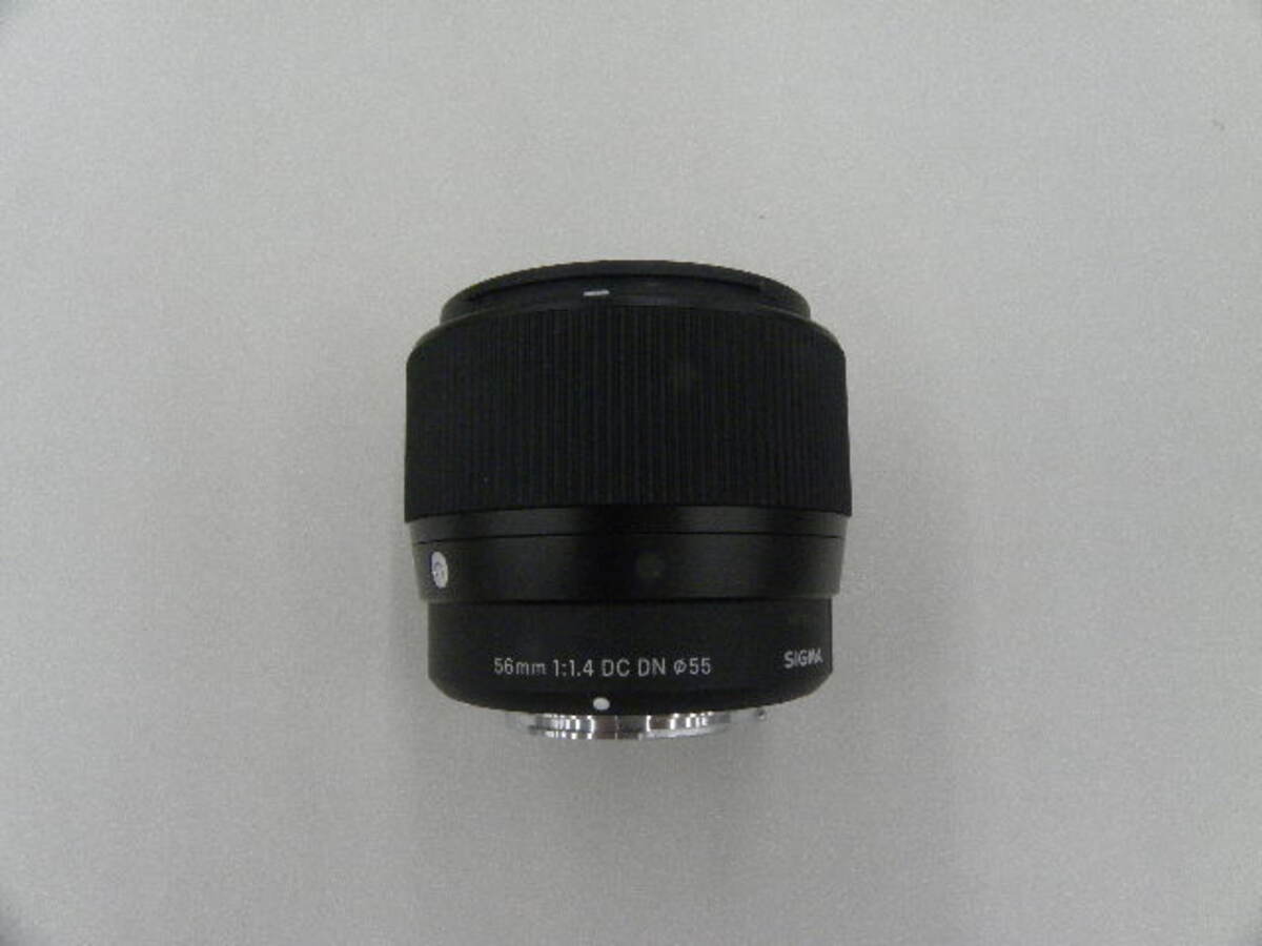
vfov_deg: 53.1
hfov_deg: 67.3
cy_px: 473
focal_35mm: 26
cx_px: 631
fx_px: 948
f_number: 8
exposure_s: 1/59.7
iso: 337
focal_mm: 4.6
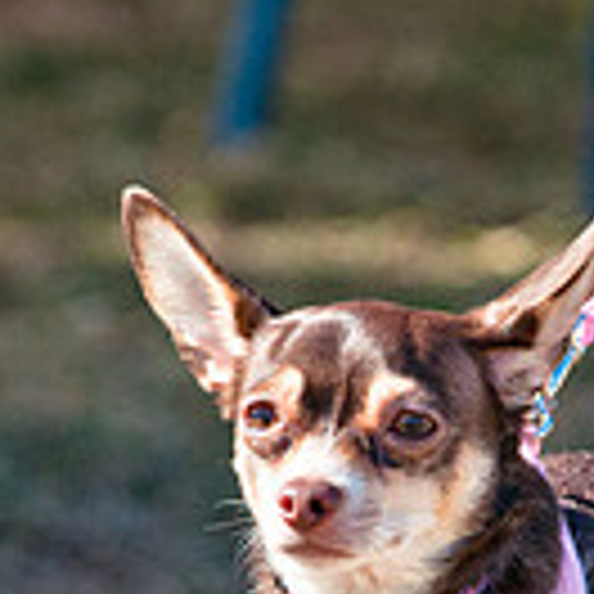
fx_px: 21666
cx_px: 418
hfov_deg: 1.6
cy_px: 569
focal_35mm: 1116
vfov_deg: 1.6
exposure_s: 1/1000
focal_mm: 200
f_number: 5.6
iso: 400
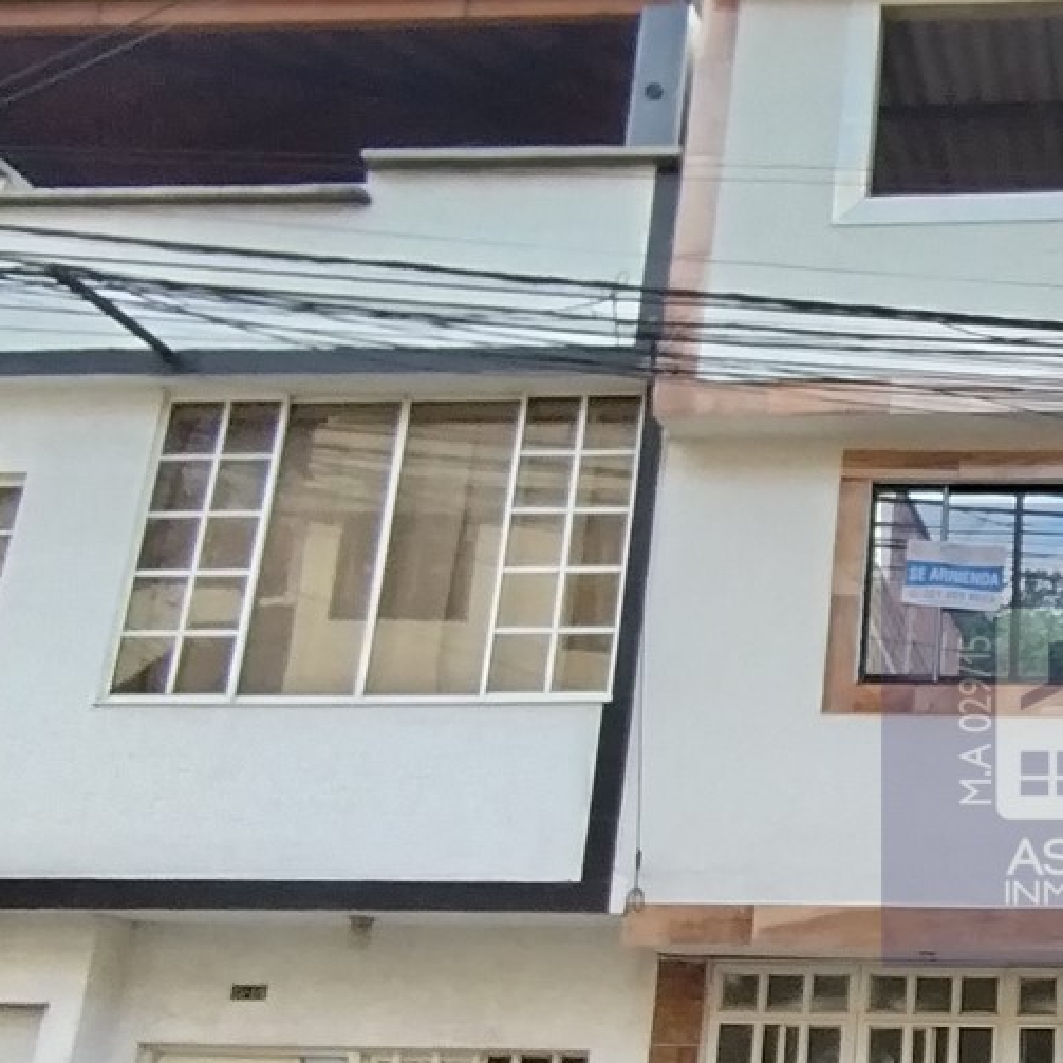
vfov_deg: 38.6
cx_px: 1109
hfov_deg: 34.8
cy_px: 735
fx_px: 1494
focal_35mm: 43
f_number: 2.2
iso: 100
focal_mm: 1.42
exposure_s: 1/101
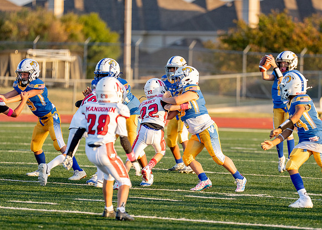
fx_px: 2951
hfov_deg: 6.2
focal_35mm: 323
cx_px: 198
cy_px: 130
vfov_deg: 4.5
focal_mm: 200
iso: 640
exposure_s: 1/2500
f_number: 2.8
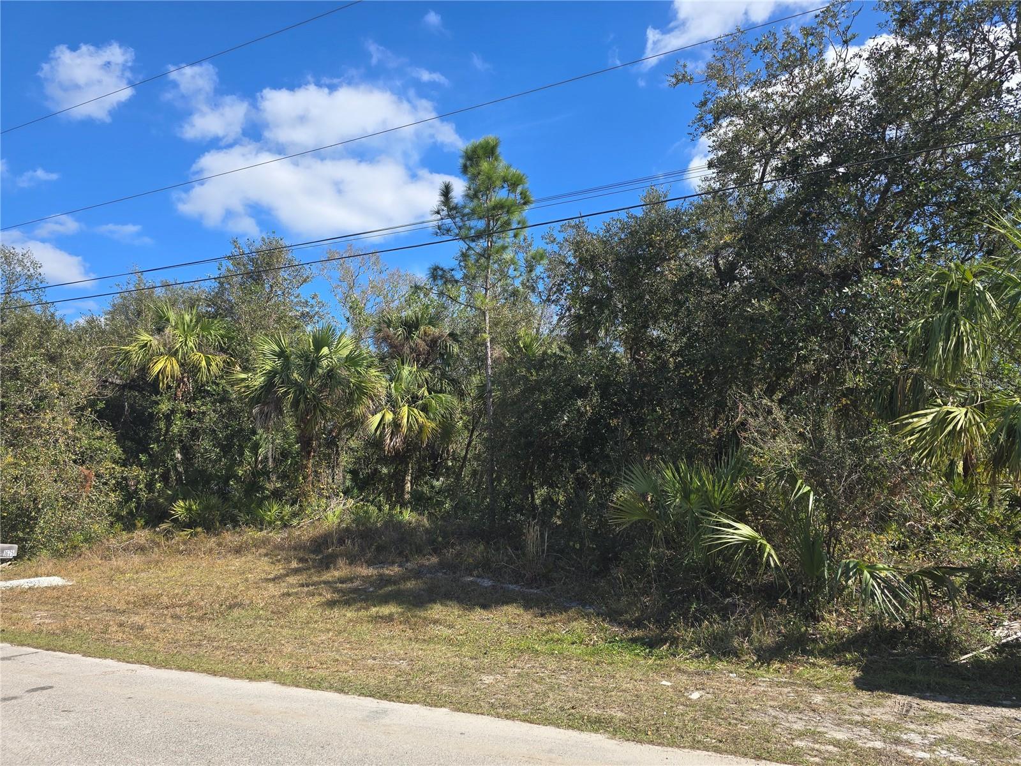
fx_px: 678
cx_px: 510
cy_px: 383
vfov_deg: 58.9
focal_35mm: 23
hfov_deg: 73.9
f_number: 1.7
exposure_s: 1/535
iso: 12
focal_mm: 6.3
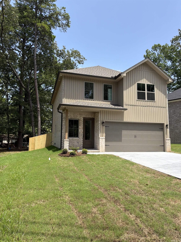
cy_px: 121
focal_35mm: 24
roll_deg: -0.7
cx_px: 90
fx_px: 167
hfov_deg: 56.8
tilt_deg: +6.1
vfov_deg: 71.6
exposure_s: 1/2907
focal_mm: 6.76
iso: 80
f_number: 1.78
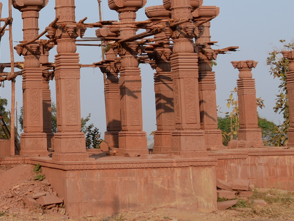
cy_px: 43
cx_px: -33
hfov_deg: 22.0
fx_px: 714
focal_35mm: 84
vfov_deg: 17.4
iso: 200
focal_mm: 17
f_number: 7.1
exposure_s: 1/400
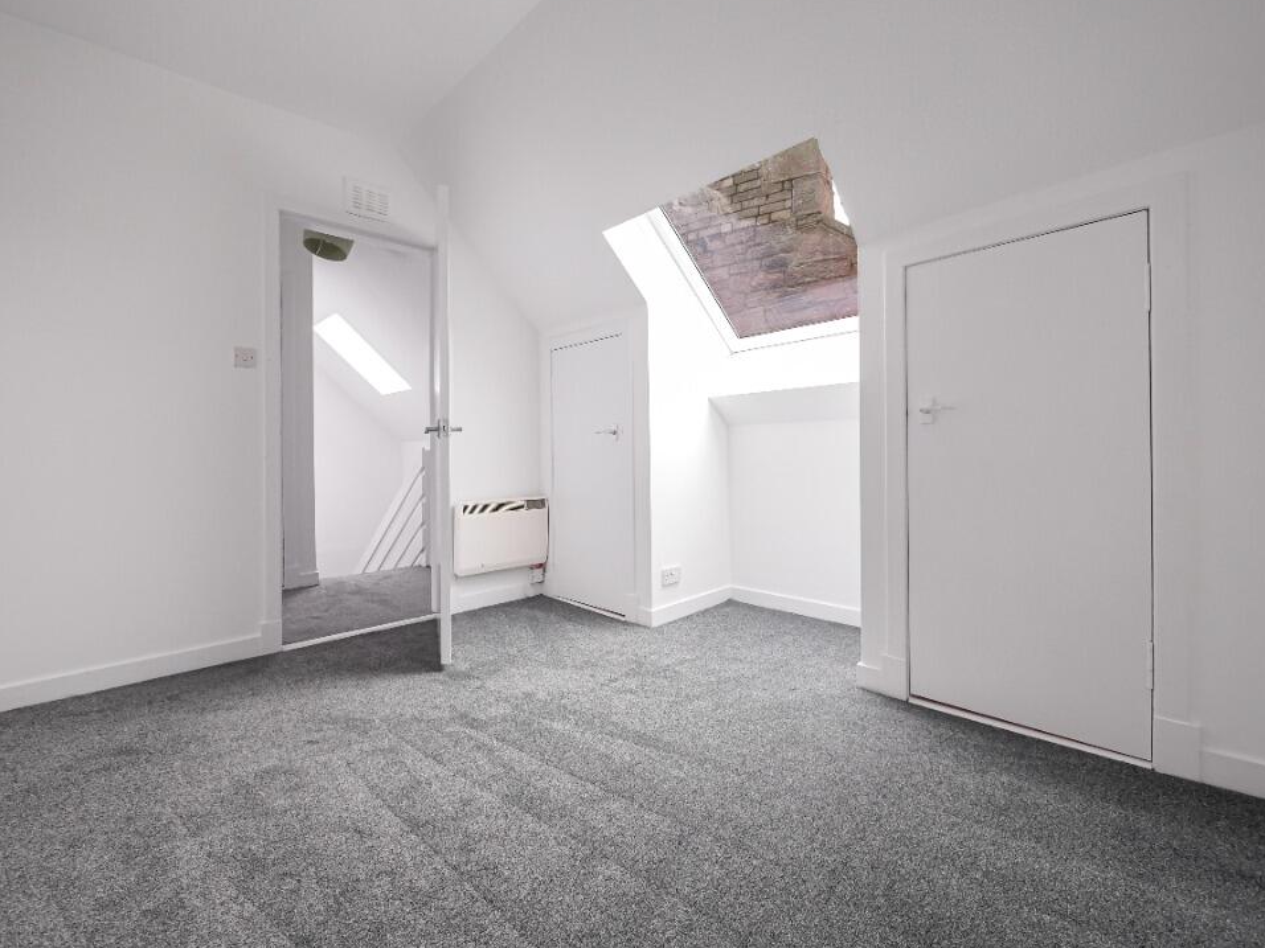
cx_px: 591
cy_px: 467
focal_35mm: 15
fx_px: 548
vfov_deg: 81.7
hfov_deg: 98.0
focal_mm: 7
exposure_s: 1/60
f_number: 4
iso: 500
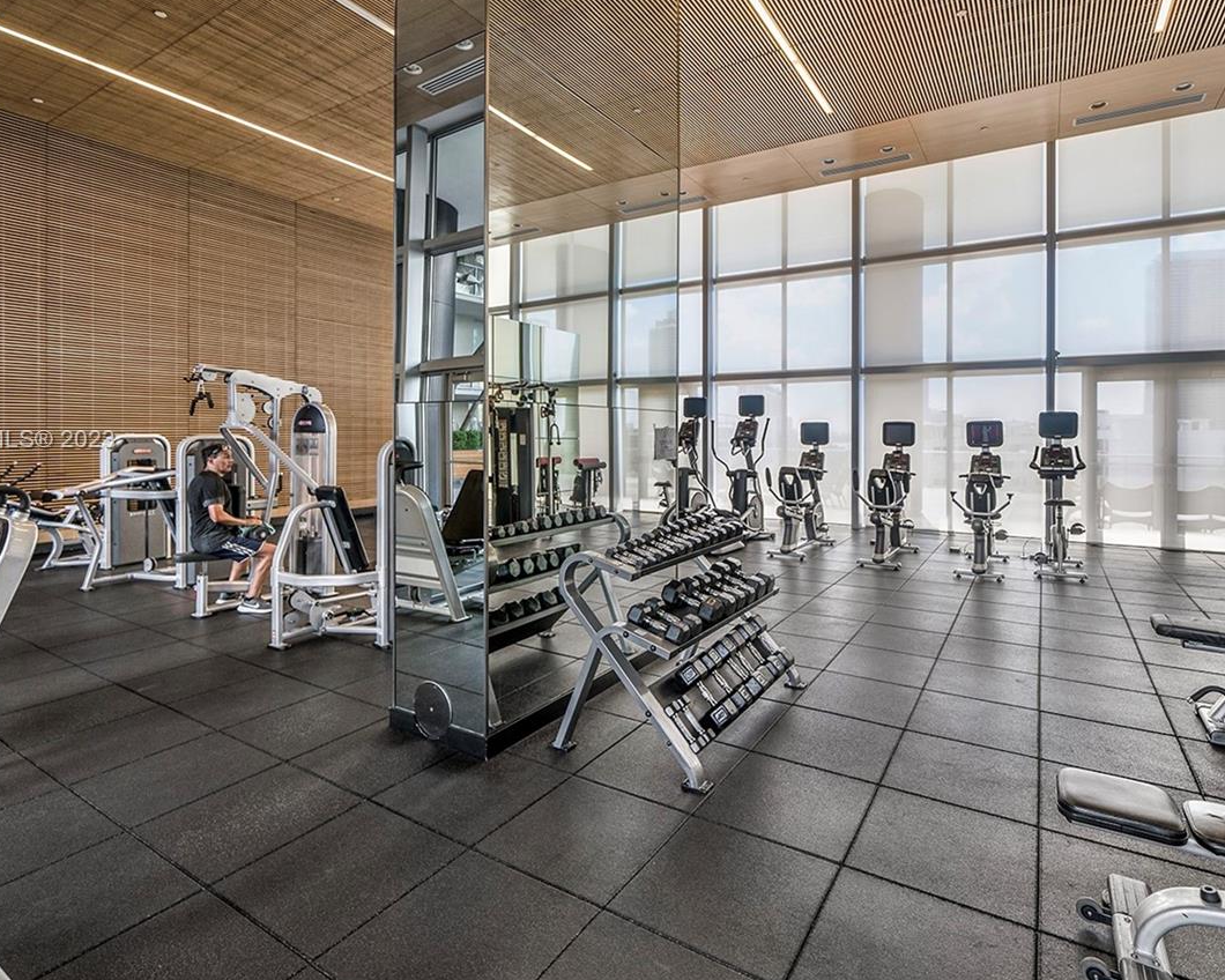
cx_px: 670
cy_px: 441
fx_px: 616
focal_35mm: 17
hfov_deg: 89.4
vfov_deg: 76.8
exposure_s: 1/60
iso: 100
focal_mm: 12
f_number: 4
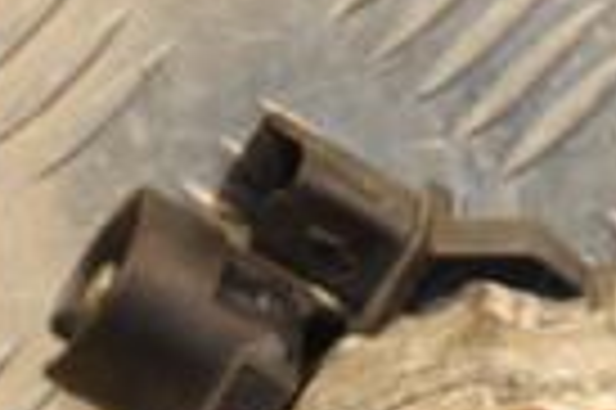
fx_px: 9540
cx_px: 778
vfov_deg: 2.4
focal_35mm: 558
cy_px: 874
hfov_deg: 3.7
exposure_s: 1/100
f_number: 5.6
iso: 800
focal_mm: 85
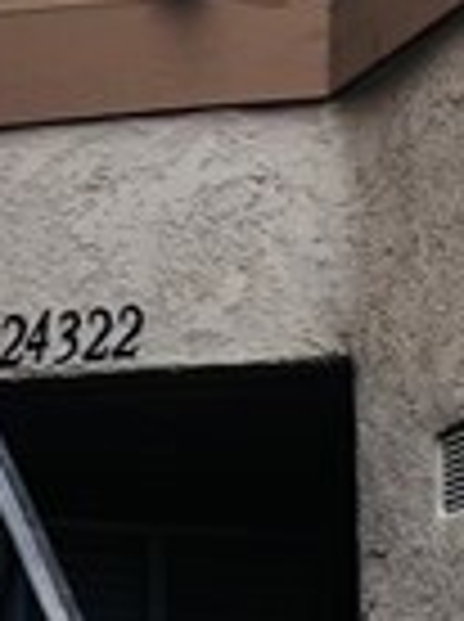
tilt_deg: -1.4
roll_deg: -0.6
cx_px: 750
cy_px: 988
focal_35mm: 193
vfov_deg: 9.9
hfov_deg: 7.5
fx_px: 3460
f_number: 1.5
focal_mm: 5.7
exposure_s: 1/714
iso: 50
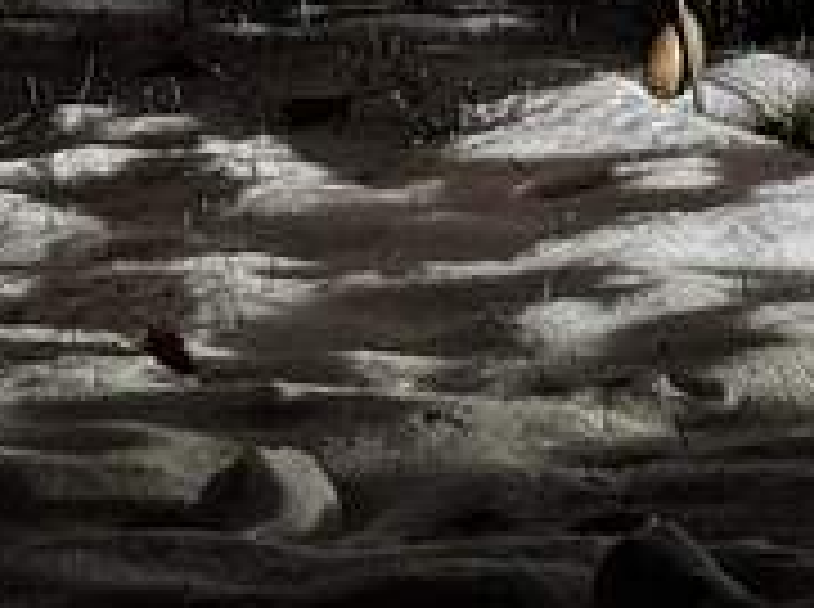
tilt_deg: -1.6
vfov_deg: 4.5
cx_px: 1372
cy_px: -959
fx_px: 7486
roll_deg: +0.4
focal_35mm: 319
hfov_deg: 6.1
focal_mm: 6.76
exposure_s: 1/40
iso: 200
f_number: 1.78
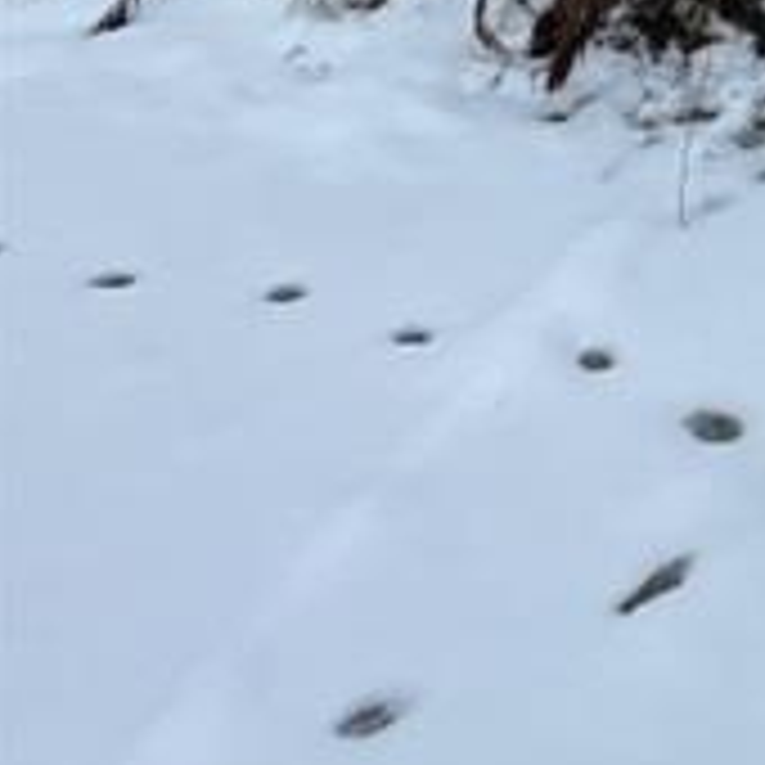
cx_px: 1287
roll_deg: -2.7
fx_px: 1400
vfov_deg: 19.1
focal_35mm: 56
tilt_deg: +4.4
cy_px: -752
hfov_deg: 22.1
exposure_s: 1/636
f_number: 2.2
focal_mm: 2.22
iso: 40
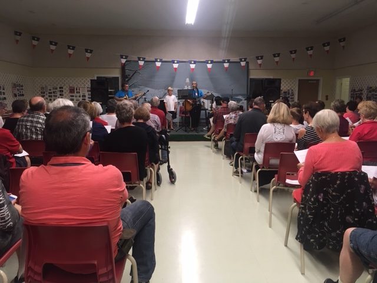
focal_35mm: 29
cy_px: 142
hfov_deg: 61.7
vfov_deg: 48.2
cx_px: 188
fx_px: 316
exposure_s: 1/30
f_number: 2.2
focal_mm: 4.15
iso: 64
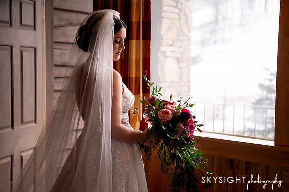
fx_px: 474
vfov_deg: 22.9
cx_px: 146
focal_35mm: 59
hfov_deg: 33.9
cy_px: 96
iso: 2500
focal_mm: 58
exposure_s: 1/6400
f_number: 3.2
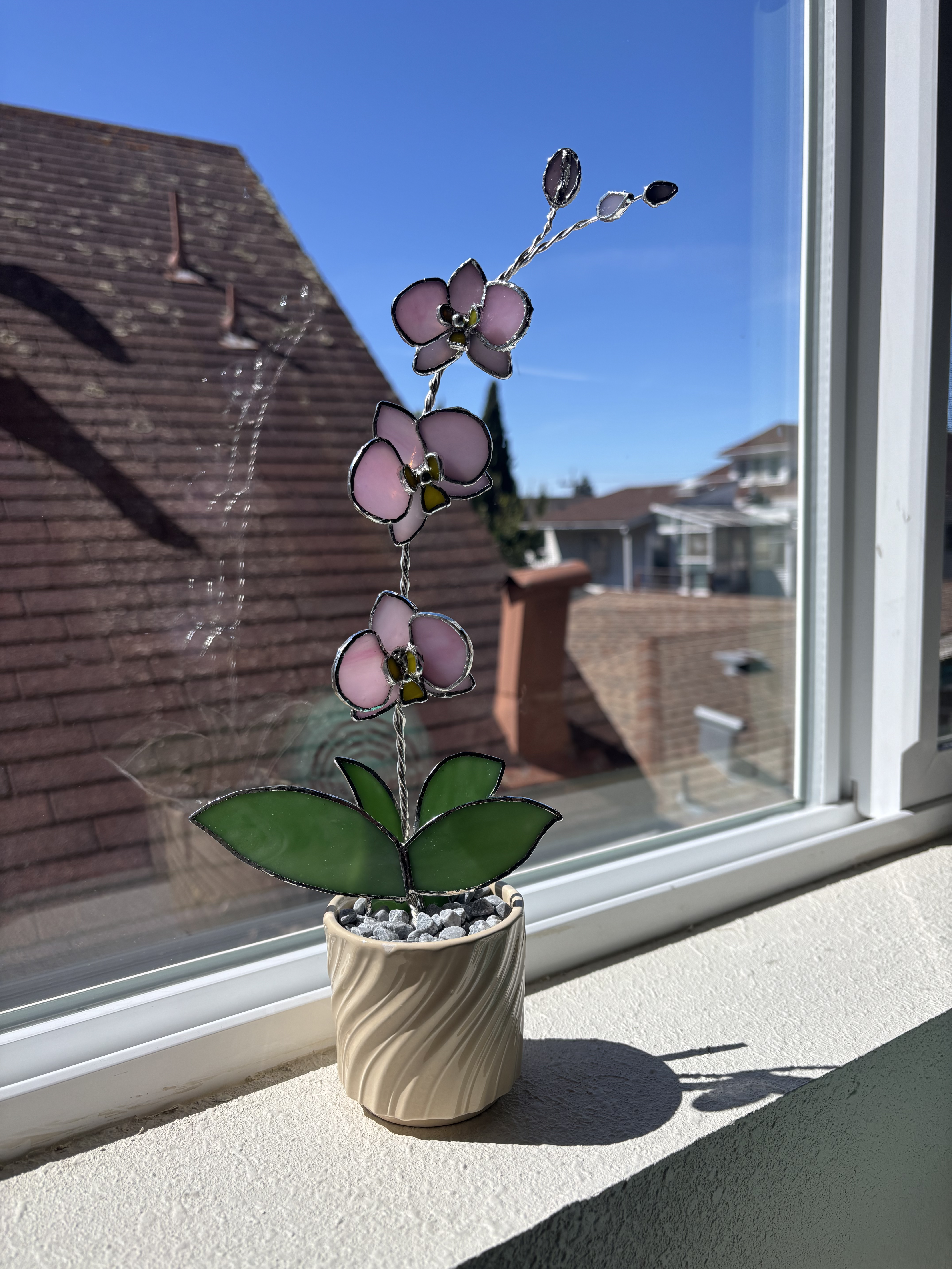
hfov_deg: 53.1
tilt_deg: -6.8
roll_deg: +1.6
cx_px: 476
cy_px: 634
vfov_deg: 67.3
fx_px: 953
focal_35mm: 26
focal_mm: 5.96
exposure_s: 1/2639
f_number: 1.6
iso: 50
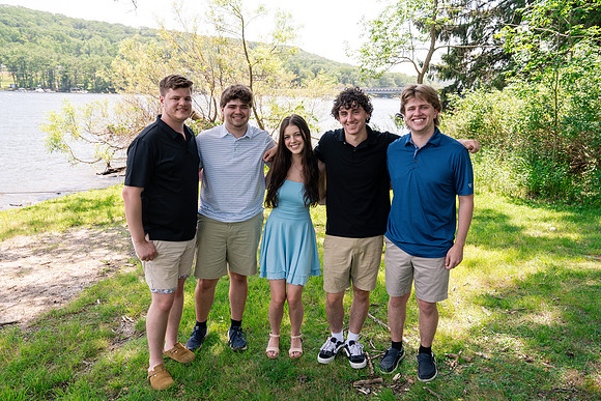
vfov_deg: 49.6
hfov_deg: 69.4
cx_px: 300
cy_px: 200
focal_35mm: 26
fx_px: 434
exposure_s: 1/250
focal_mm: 26
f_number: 5.6
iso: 250
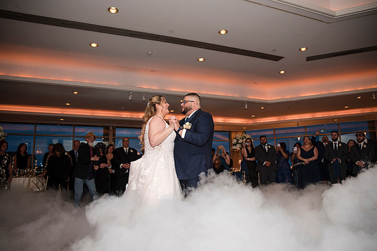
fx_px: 284
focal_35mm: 27
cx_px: 188
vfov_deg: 47.7
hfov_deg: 67.2
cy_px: 126
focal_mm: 26
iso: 800
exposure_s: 1/60
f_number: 2.8
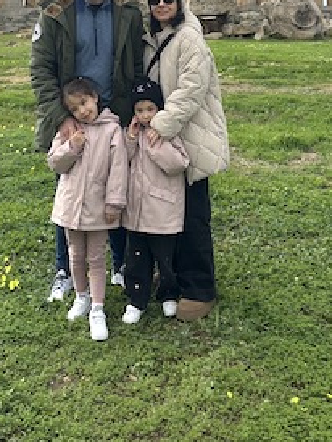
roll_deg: -0.4
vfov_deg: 31.0
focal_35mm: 56
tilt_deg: +2.1
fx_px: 715
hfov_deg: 26.1
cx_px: 134
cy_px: -31
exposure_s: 1/6623
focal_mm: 6.86
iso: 80
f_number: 1.78
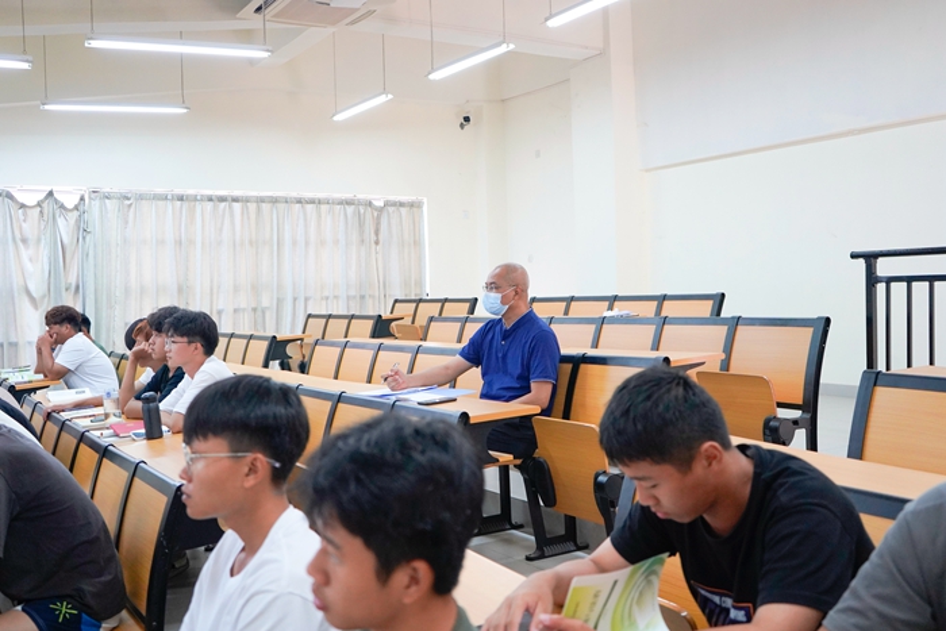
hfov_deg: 53.1
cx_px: 473
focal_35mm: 36
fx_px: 946
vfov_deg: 36.9
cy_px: 316
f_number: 4
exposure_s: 1/160
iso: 2000
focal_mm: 36
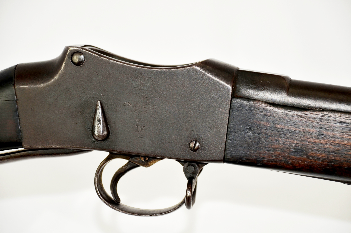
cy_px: 116
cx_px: 176
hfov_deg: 14.4
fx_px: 1386
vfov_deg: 9.6
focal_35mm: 142
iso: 200
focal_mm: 95
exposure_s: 1/160
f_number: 5.6
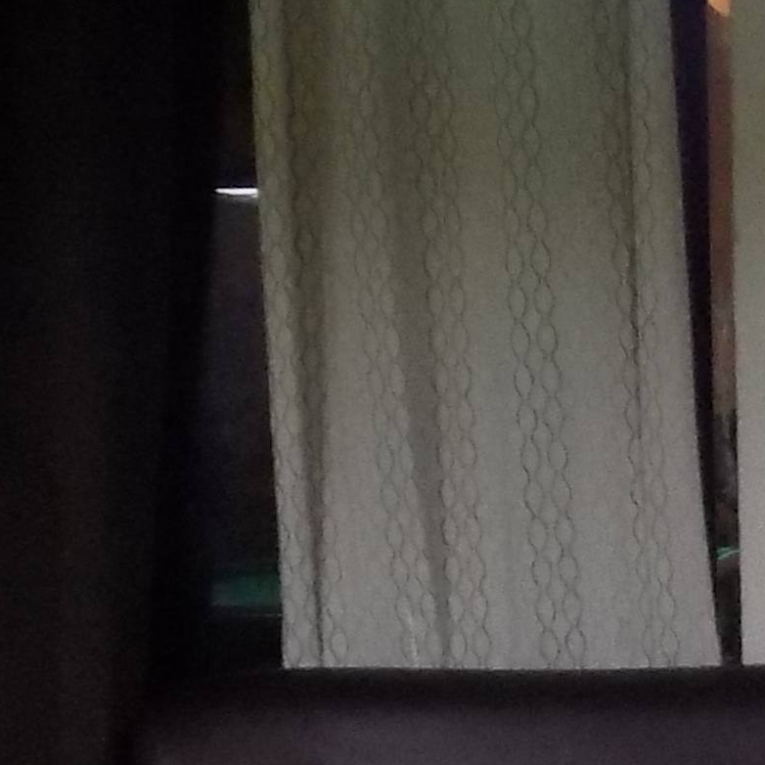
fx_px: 3350
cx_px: 1341
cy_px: 665
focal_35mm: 134
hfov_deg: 12.1
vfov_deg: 12.9
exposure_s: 1/30
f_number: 3.1
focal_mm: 4
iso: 320
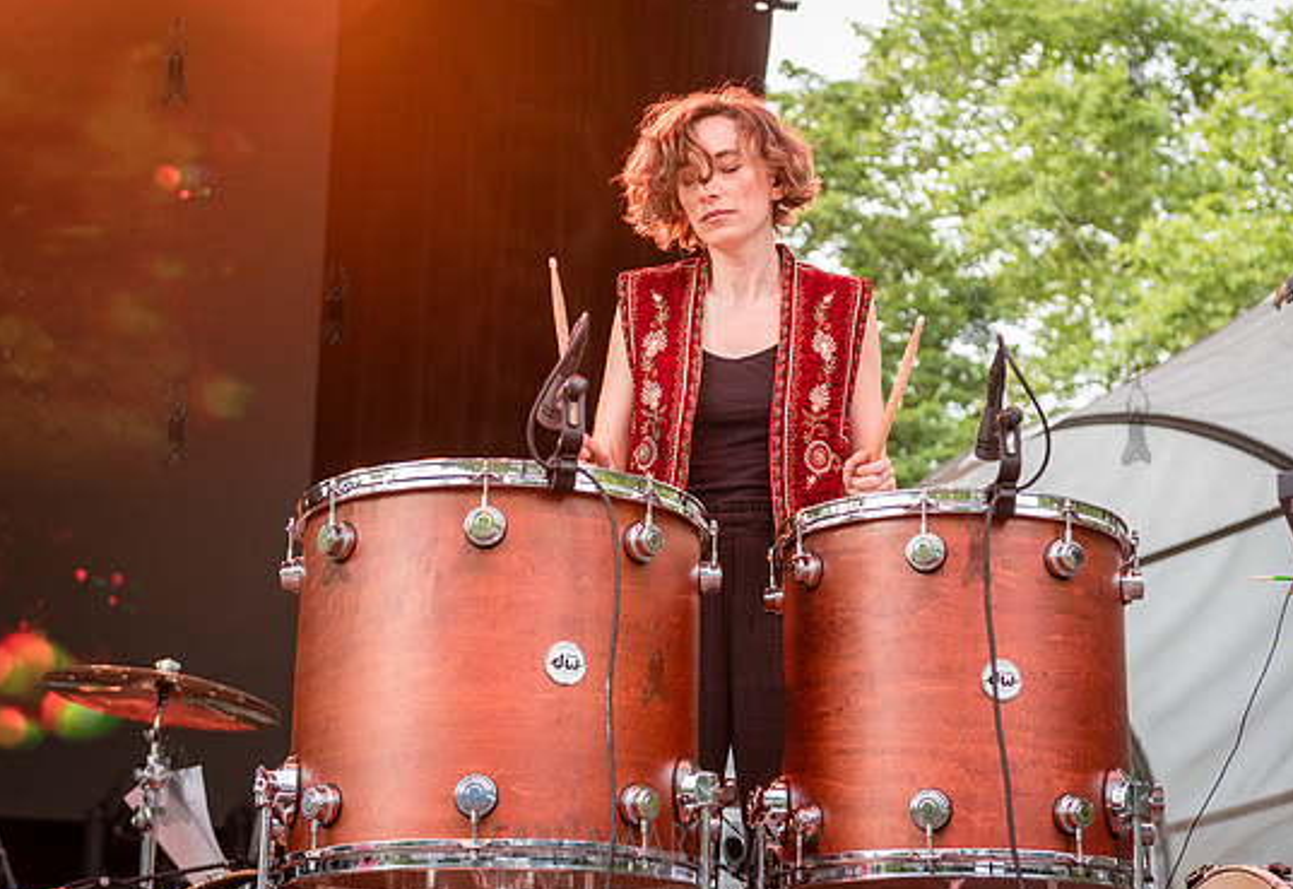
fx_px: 2465
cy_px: 372
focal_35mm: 68
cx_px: 748
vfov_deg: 20.4
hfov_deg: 29.3
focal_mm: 56
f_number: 3.5
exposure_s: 1/400
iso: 1000
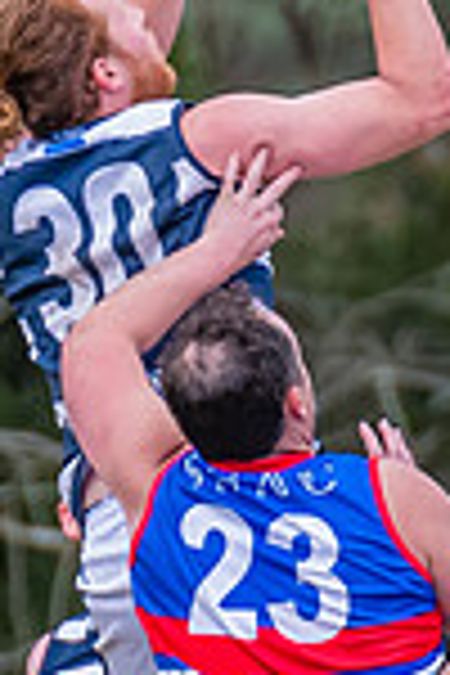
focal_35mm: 3107
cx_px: 445
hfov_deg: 0.4
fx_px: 58252
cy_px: 631
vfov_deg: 0.7
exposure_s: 1/2000
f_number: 5
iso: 800
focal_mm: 420
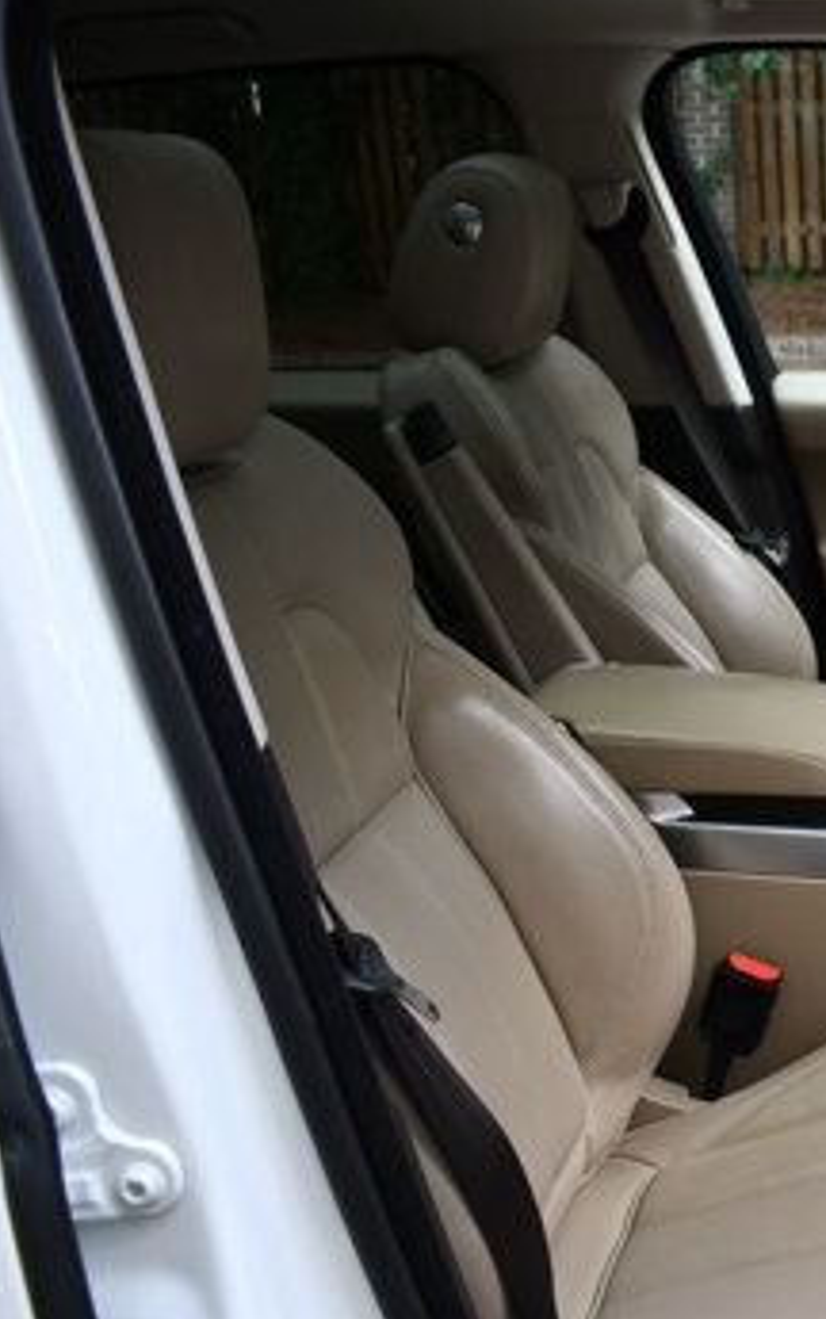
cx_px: 1094
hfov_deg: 22.5
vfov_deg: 39.4
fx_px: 1835
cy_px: 793
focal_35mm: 51
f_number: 4
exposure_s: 1/250
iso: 400
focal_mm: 18
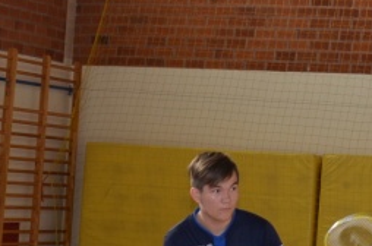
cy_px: 170
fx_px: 1618
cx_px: 163
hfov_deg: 13.1
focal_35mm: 157
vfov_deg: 8.7
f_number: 4
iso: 280
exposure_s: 1/125
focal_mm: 26
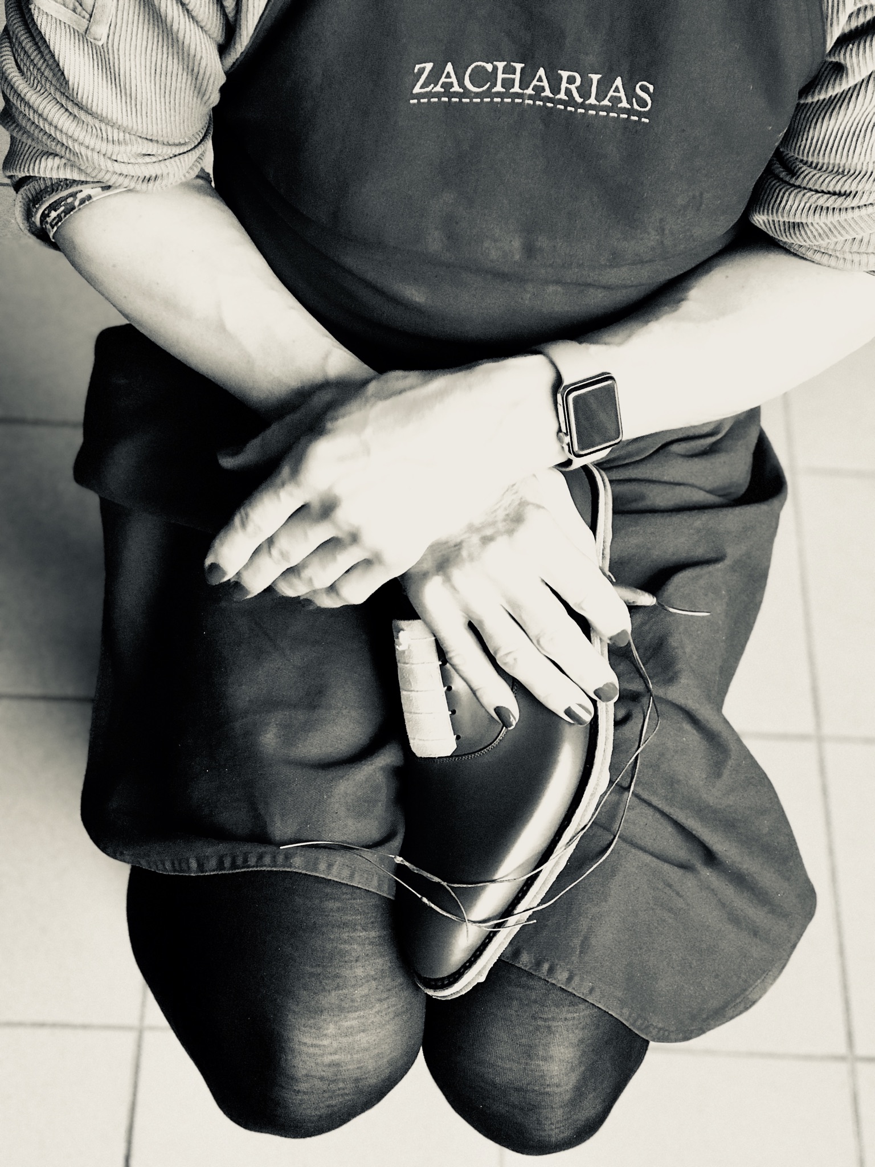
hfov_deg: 25.7
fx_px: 1921
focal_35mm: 57
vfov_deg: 33.8
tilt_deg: -59.2
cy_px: 584
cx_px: 438
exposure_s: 1/50
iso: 640
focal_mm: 6.6
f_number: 2.8
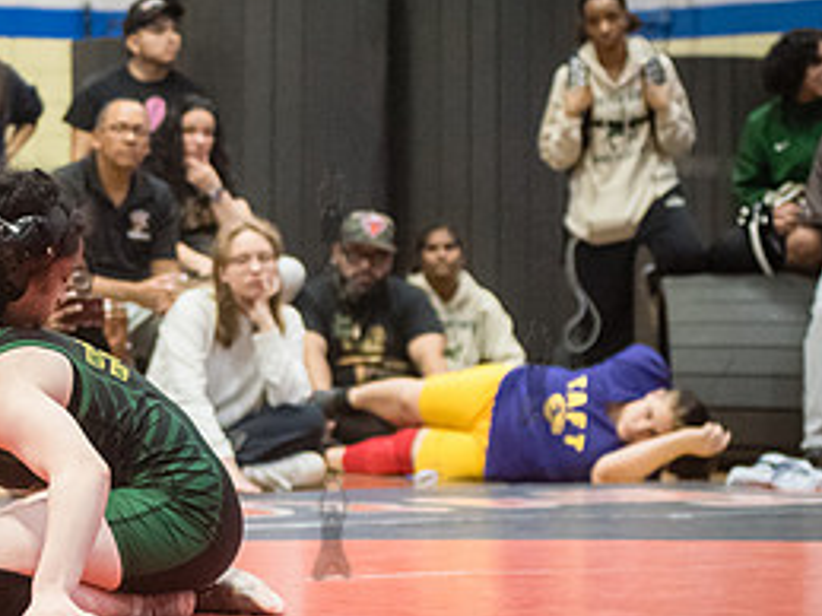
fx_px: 4320
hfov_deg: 10.7
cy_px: 370
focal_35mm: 182
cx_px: -79
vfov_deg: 8.2
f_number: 3.5
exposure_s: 1/400
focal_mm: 80
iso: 8000
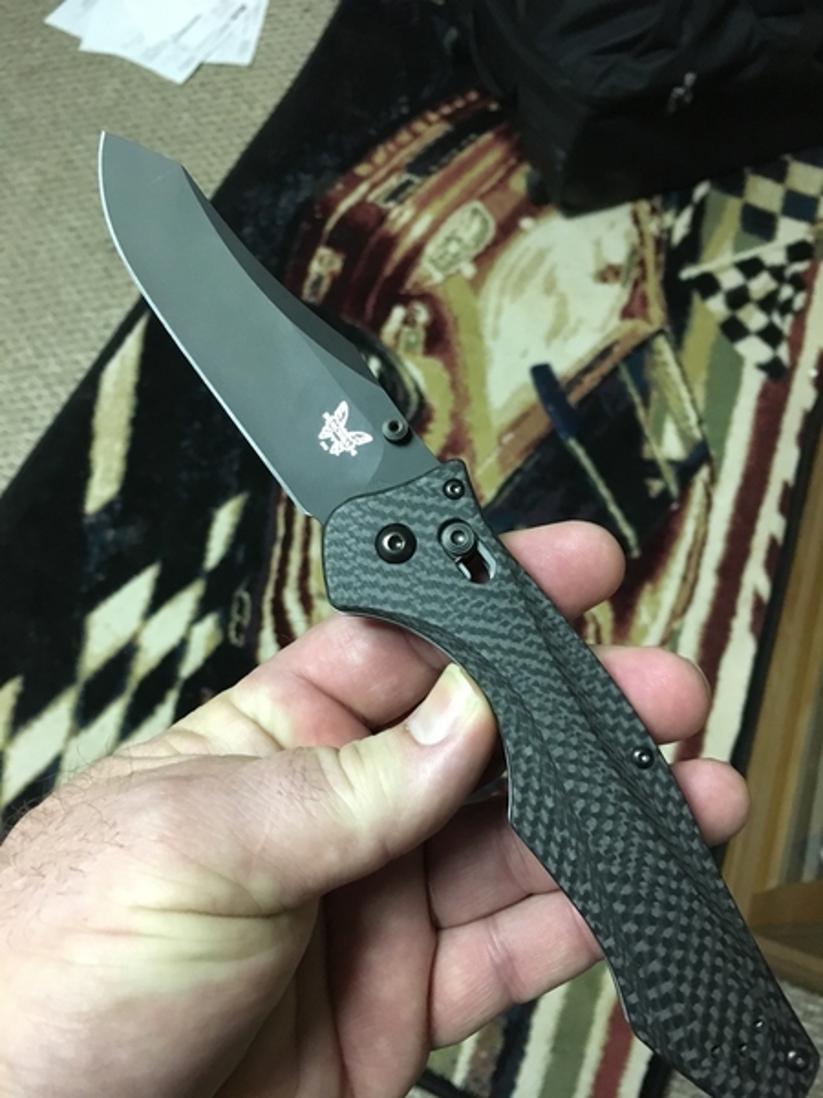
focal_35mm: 29
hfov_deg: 48.2
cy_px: 549
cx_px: 412
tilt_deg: -68.3
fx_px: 919
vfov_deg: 61.7
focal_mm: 4.15
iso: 250
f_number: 2.2
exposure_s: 1/15
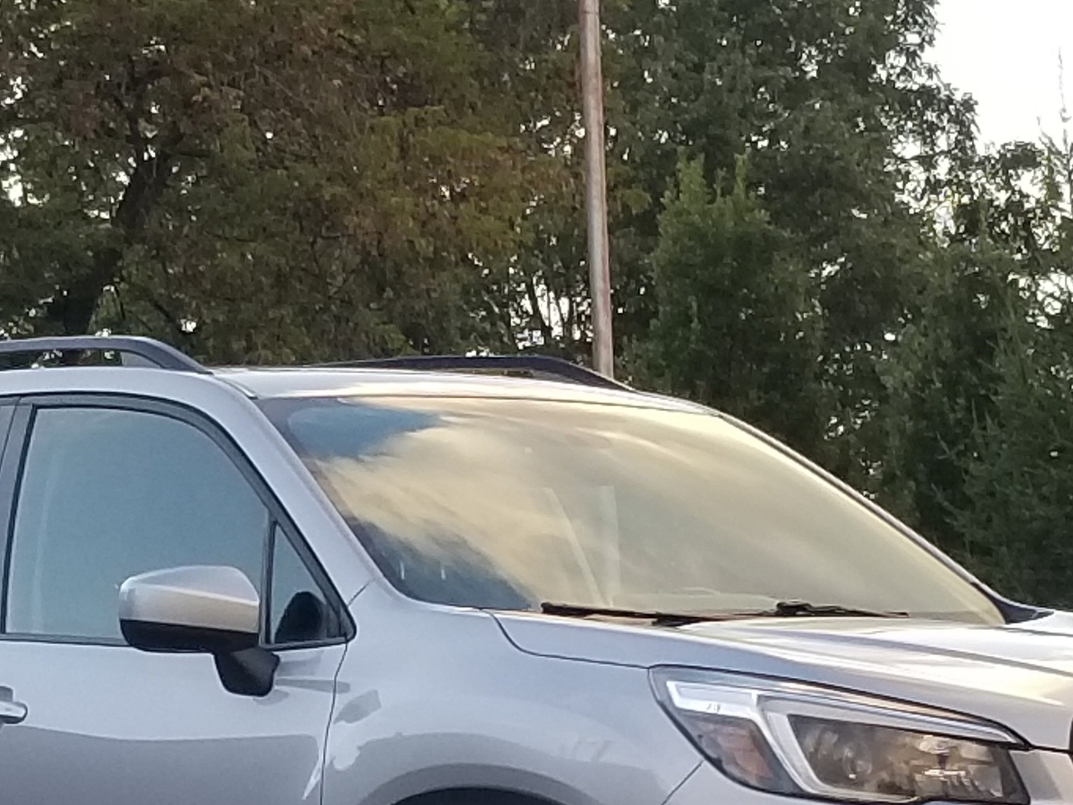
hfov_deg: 34.3
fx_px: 1736
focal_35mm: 56
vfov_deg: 24.9
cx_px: 490
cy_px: 808
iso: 50
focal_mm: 4.25
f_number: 1.7
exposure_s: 1/341
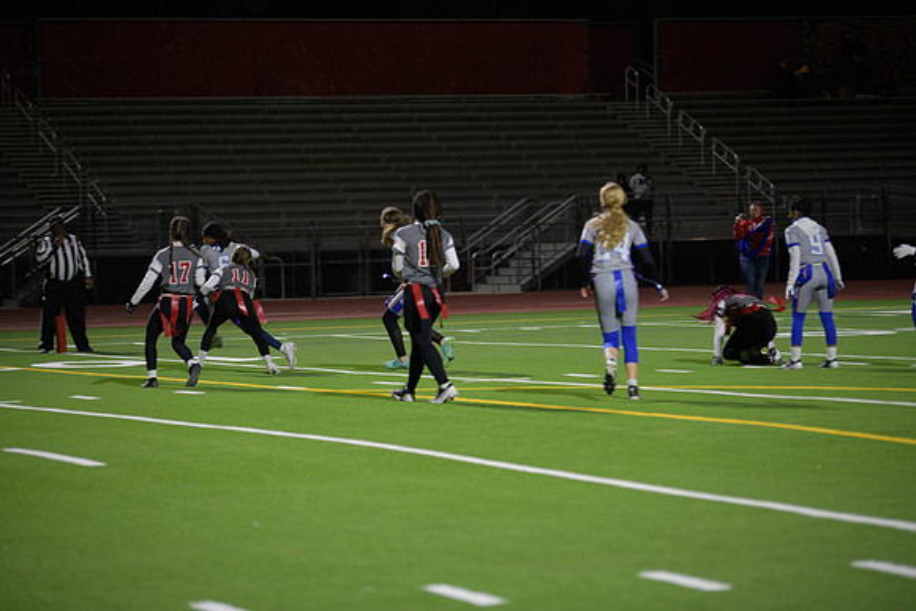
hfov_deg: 14.7
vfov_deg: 9.8
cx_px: 458
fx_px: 3563
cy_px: 306
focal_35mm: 140
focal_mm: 140
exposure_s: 1/200
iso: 800
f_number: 2.8
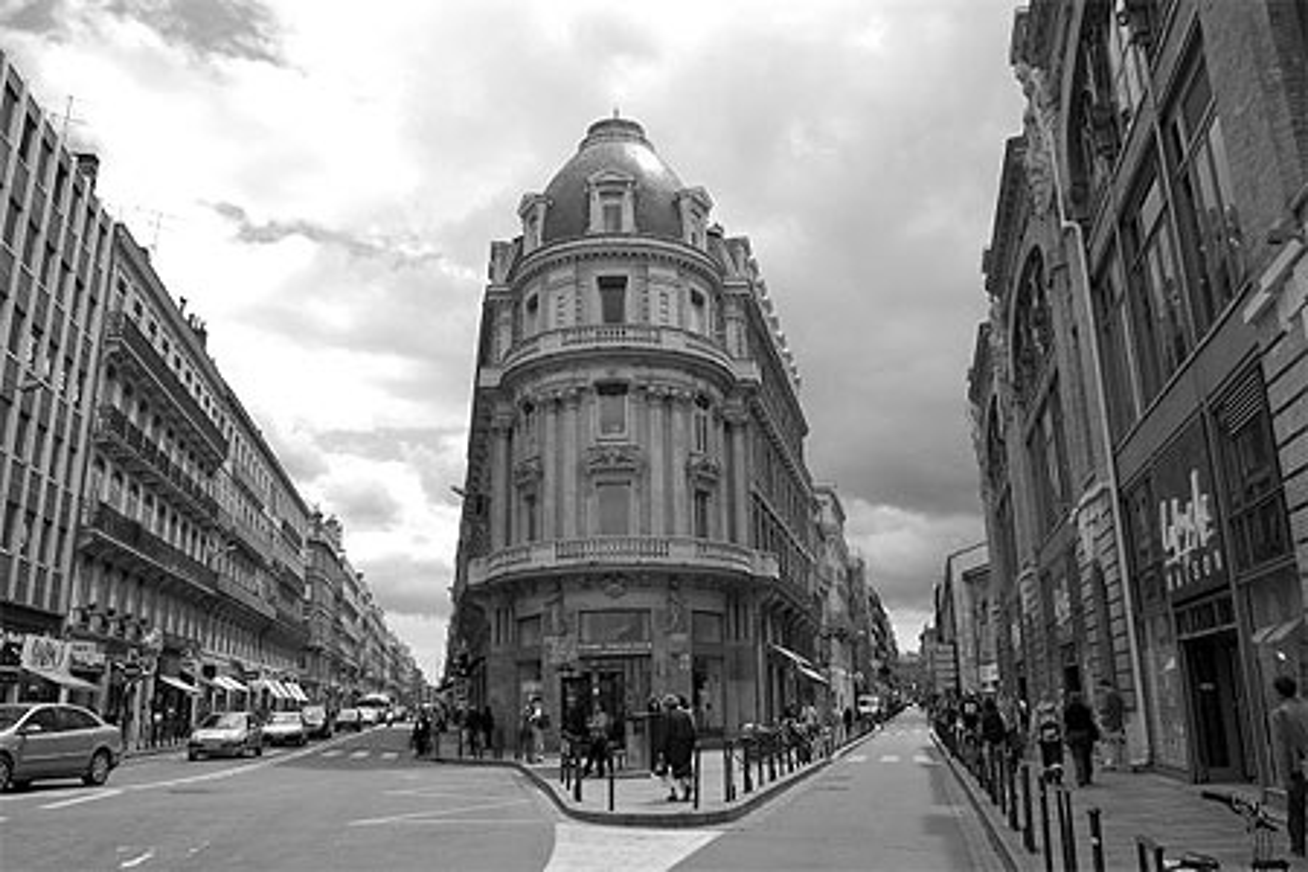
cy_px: 436
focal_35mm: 27
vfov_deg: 47.9
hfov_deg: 67.4
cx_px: 654
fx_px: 981
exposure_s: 1/320
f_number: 9
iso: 200
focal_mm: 18
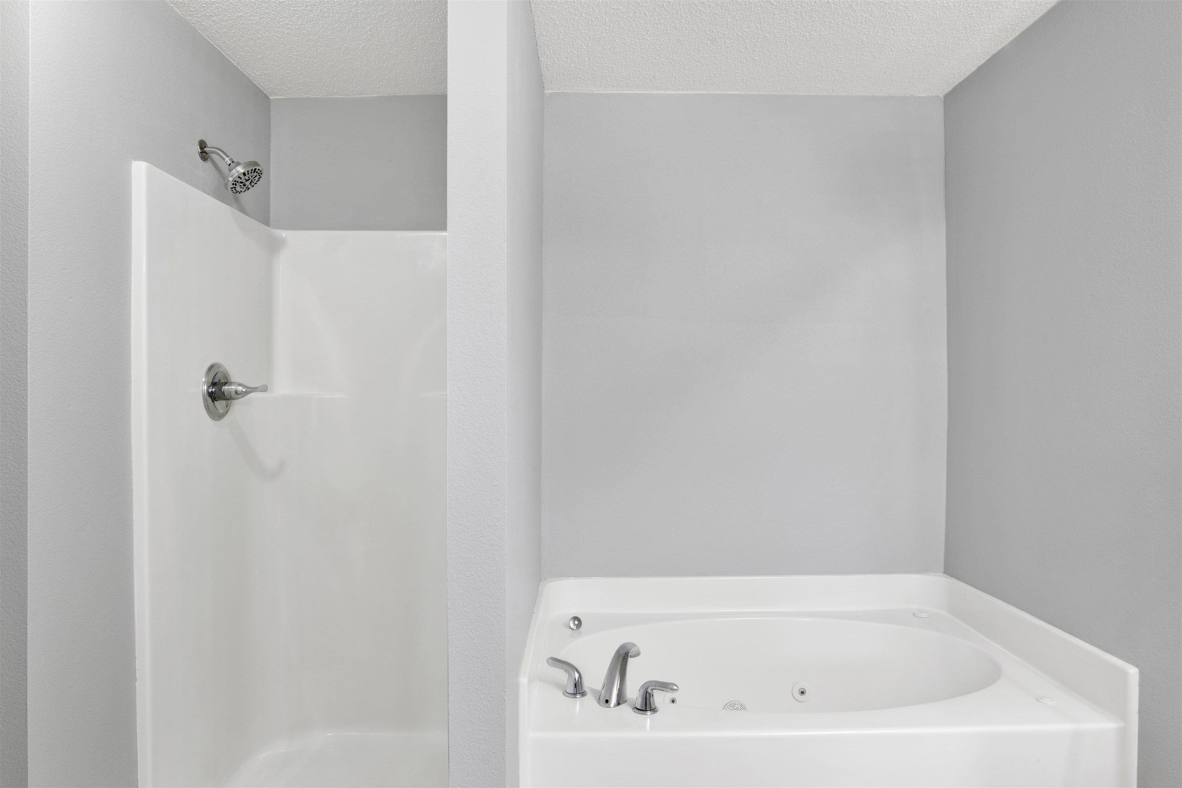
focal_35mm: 24
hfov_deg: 73.7
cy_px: 394
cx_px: 591
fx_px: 788
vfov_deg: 53.1
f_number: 11
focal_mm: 24
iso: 200
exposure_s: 1/2.5
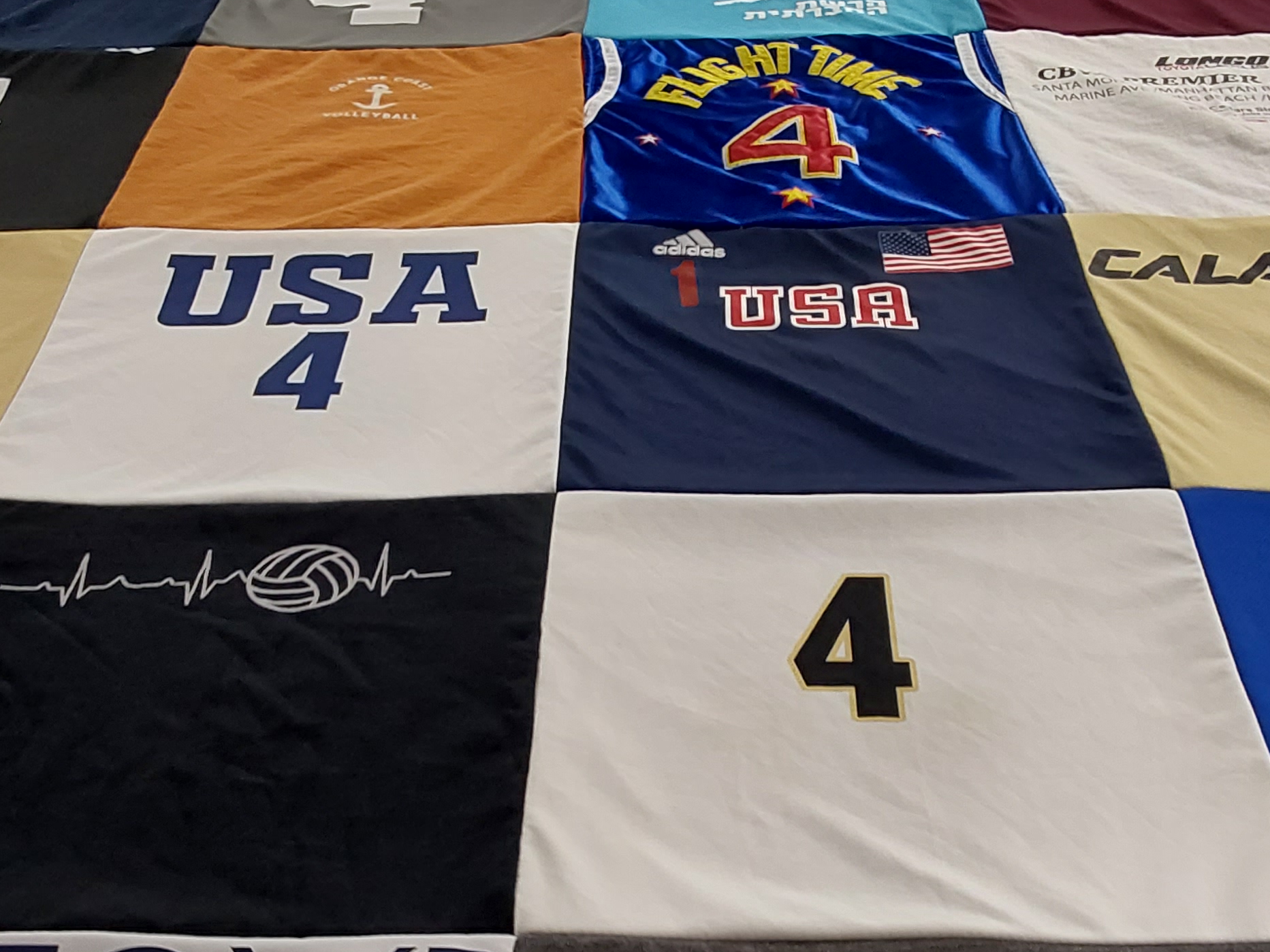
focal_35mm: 49
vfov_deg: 29.4
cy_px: 649
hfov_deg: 38.9
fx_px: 1798
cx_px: 605
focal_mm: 2.91
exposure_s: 1/60
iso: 100
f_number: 1.9
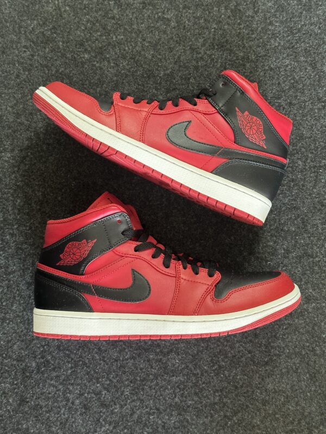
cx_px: 163
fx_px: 602
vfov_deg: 39.6
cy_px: 217
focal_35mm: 48
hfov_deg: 30.3
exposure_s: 1/50
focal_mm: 6.86
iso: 250
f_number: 1.78
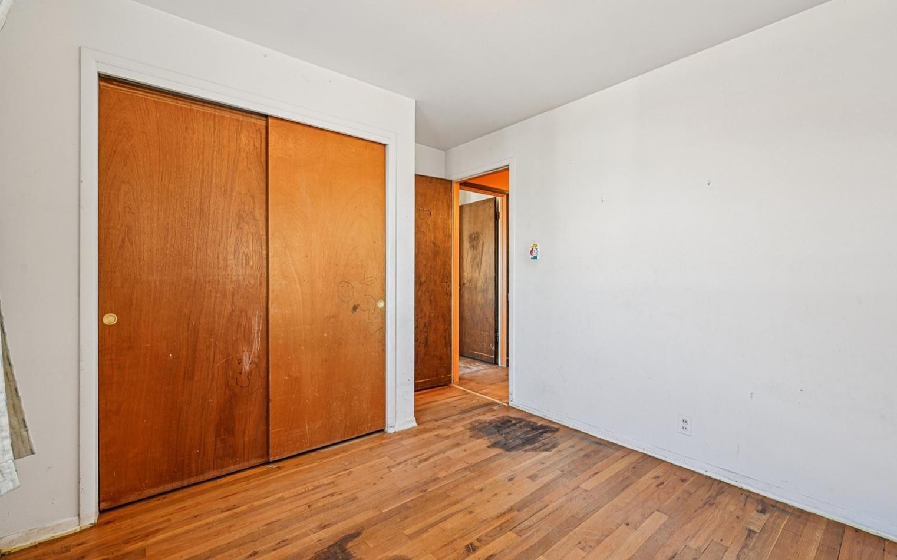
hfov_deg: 101.4
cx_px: 436
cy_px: 276
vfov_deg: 74.8
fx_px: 367
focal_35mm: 15
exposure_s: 1/13
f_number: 8
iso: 400
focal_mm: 14
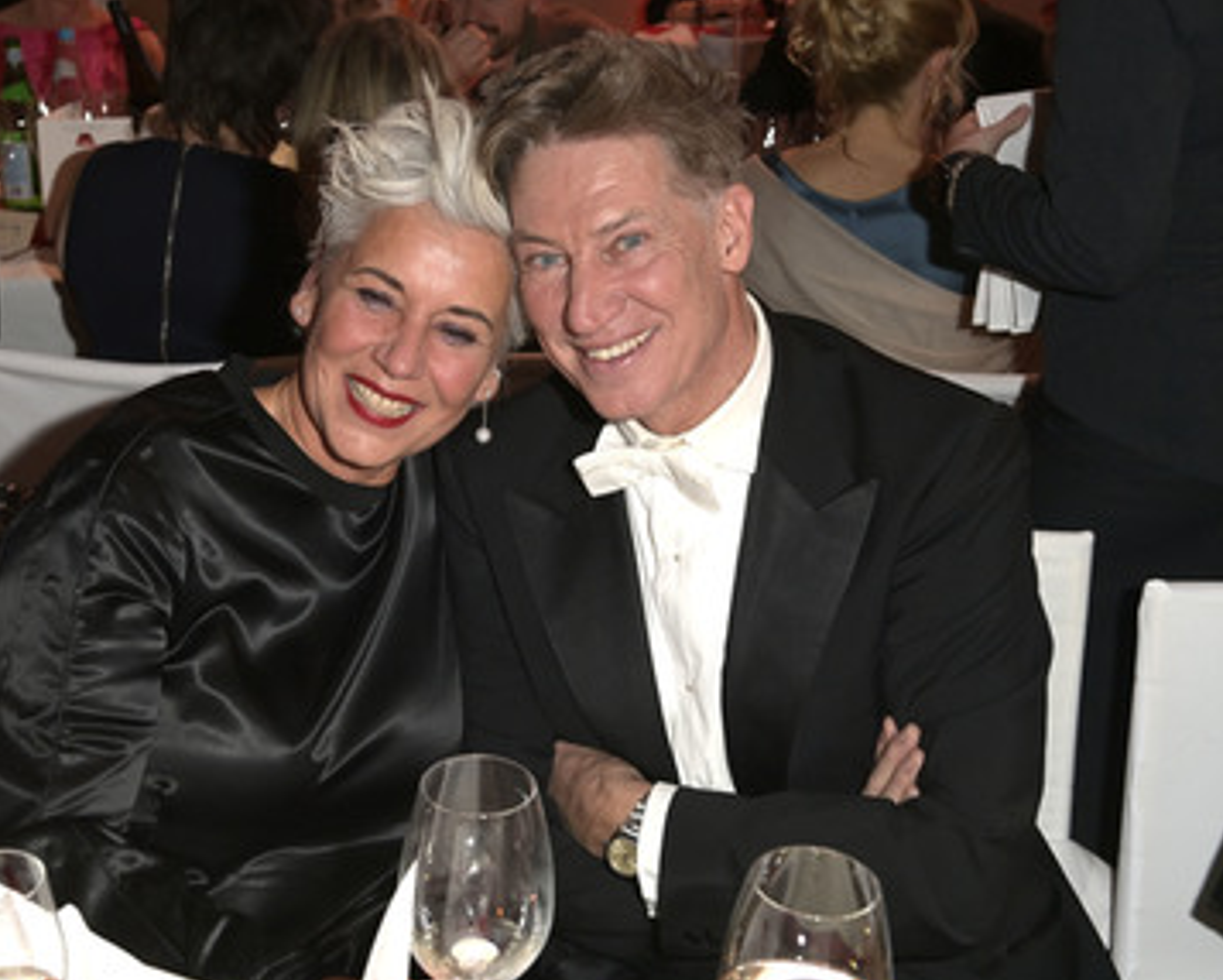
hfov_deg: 41.0
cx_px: 492
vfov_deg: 33.5
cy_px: 504
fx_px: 1630
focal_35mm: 45
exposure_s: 1/100
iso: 1000
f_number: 5.6
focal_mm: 38
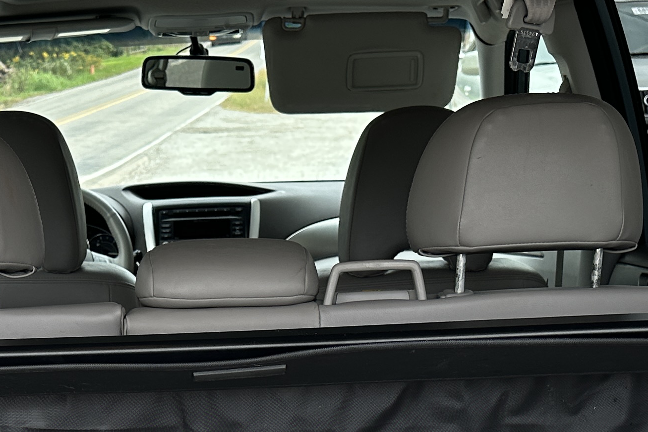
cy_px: 615
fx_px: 1386
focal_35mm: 77
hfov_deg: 25.8
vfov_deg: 16.4
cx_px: 124
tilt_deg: -23.7
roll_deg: +1.7
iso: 80
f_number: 1.78
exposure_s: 1/484
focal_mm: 6.86
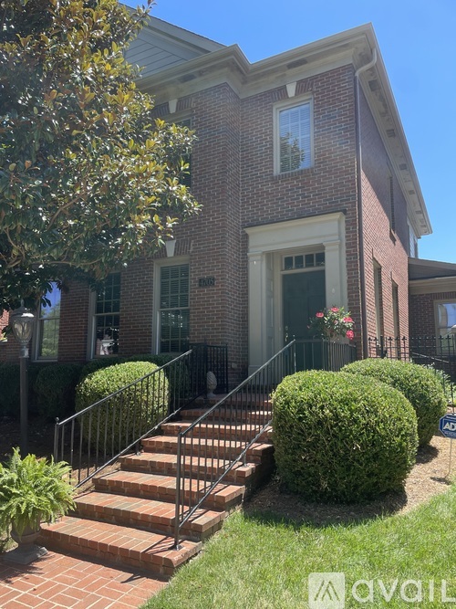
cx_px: 228
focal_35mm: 26
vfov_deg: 67.3
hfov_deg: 53.0
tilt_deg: +7.3
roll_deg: +1.3
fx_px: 457
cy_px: 304
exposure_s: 1/711
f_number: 1.6
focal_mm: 4.2
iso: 32
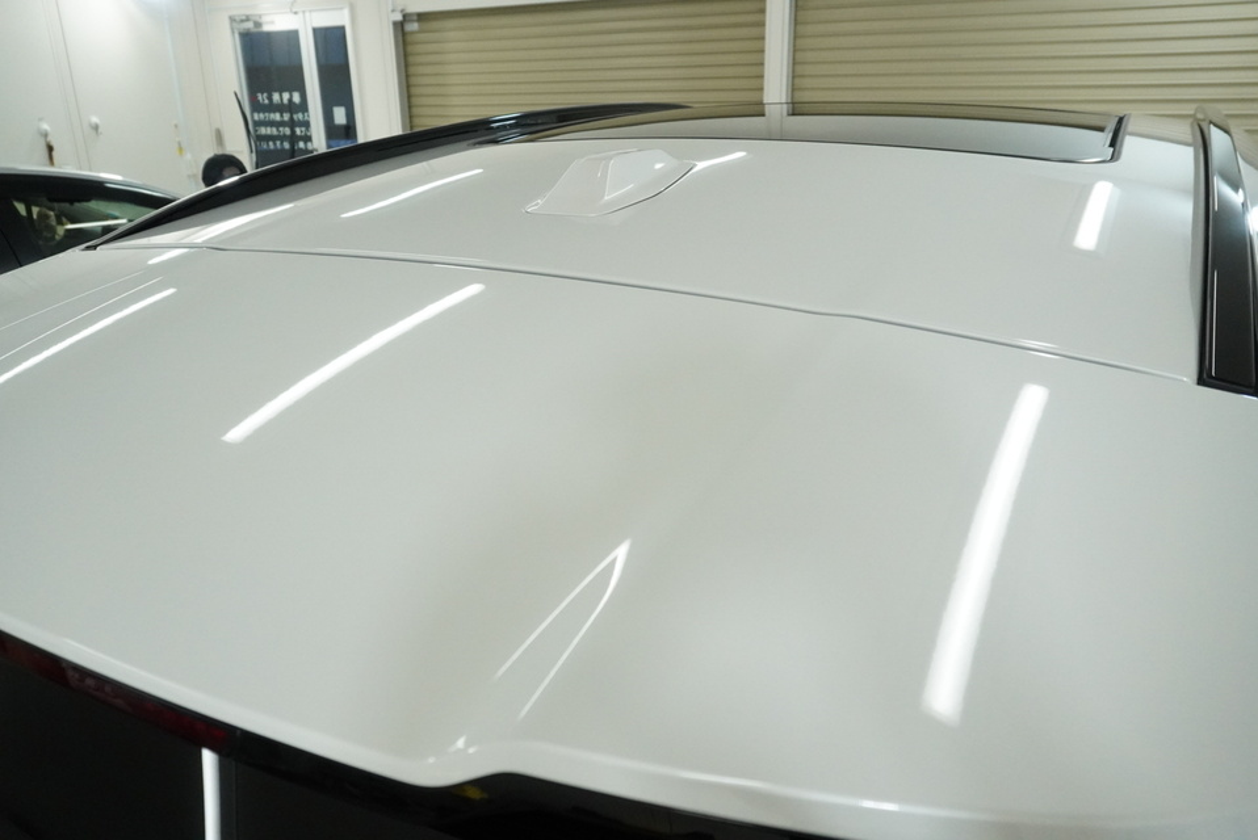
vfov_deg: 50.5
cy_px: 420
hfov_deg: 70.4
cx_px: 629
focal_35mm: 26
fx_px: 892
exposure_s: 1/800
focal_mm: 17
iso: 3200
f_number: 5.6
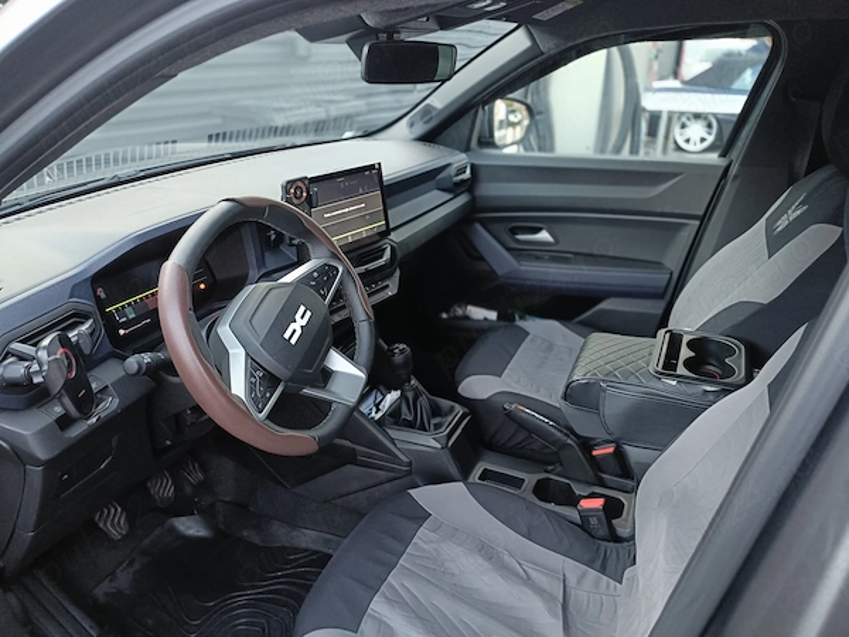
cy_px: 318
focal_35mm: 25
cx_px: 424
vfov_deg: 54.9
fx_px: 613
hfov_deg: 69.4
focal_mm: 4.7
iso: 1000
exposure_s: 1/50
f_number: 3.2
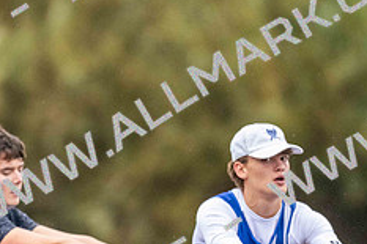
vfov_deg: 0.9
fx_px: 15250
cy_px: 232
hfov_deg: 1.4
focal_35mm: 1497
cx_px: 153
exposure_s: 1/2500
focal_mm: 600
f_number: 4
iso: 5600
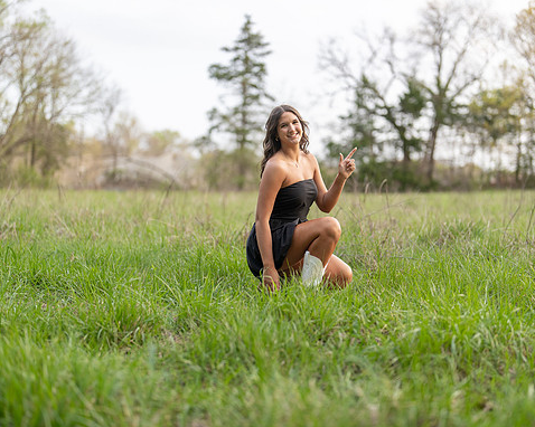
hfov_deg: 33.0
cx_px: 294
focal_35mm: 57
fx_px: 902
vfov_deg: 26.7
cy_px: 215
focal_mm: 50
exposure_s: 1/2000
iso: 250
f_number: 1.2
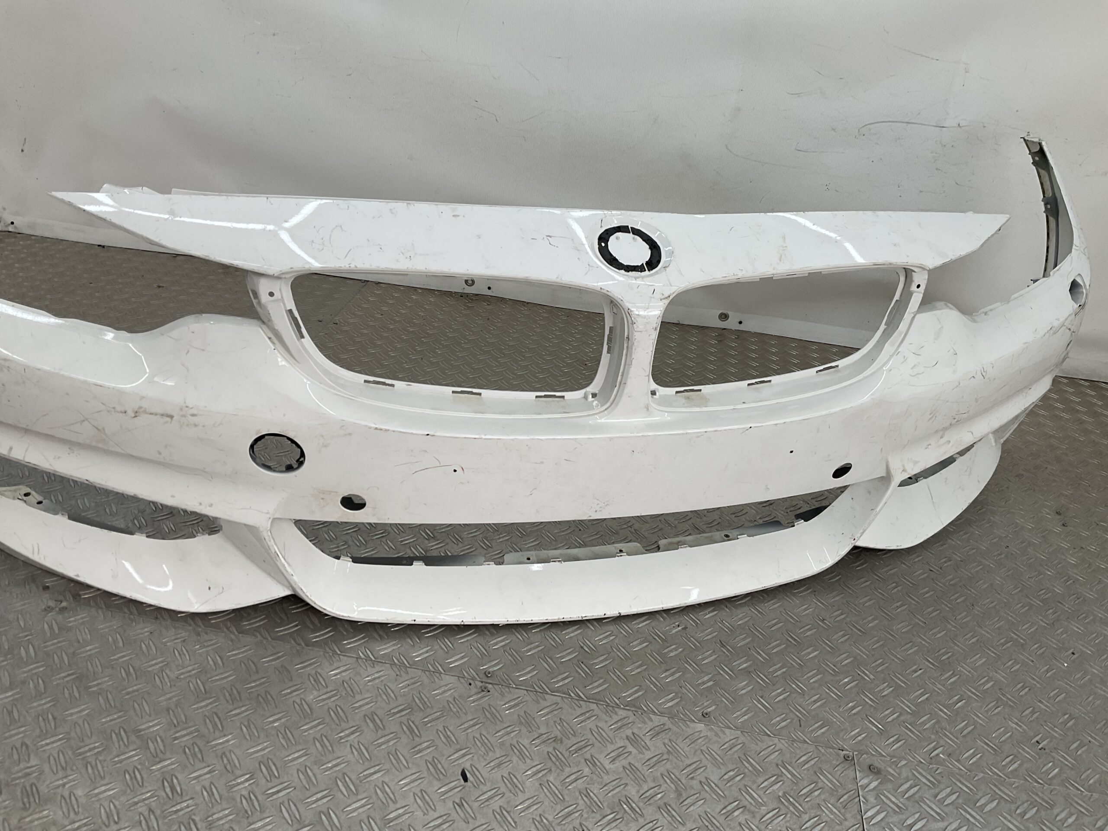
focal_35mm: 29
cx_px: 554
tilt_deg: -29.9
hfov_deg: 61.7
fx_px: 928
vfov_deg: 48.2
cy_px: 416
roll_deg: -6.5
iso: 16
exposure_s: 1/281
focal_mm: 3
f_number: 1.8
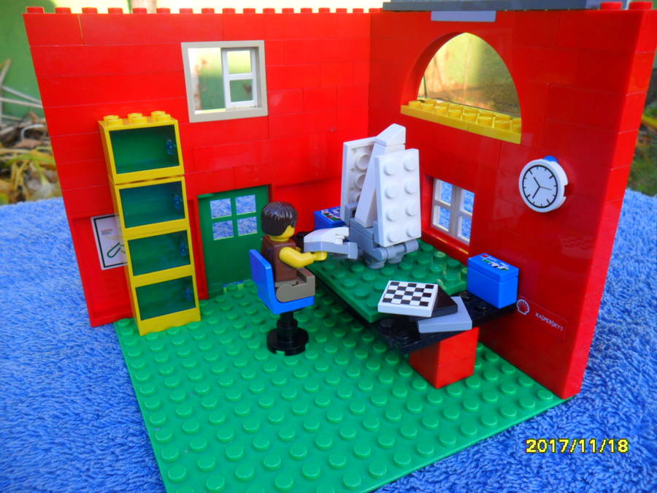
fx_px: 512
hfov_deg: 65.3
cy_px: 246
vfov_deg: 51.4
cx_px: 328
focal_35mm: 27
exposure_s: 1/125
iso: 100
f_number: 3.5
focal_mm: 4.9
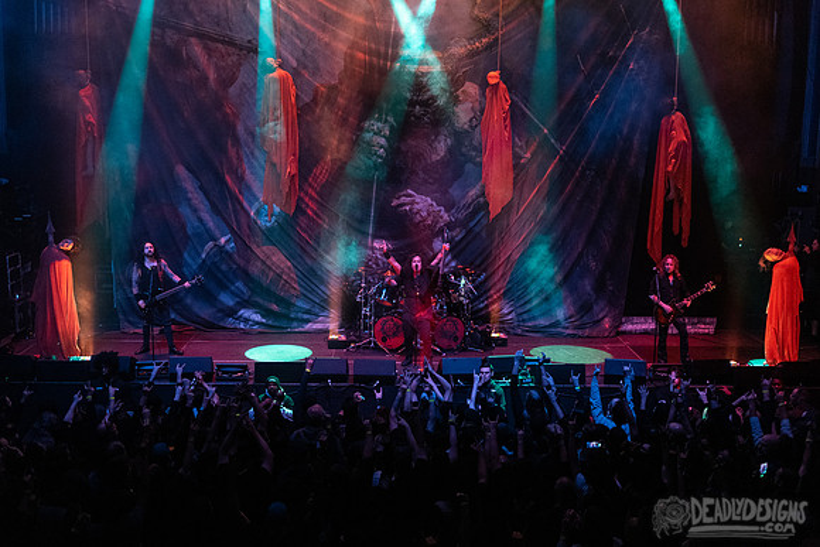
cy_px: 279
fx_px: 903
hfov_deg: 48.8
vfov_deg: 33.7
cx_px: 407
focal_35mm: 40
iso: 3200
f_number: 3.2
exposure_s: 1/160
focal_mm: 38
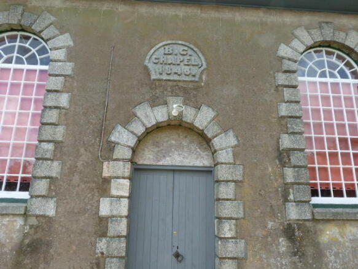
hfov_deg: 69.4
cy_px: 134
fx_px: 258
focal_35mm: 25
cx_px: 179
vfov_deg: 54.9
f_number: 4
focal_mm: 4.5
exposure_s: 1/200
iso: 80
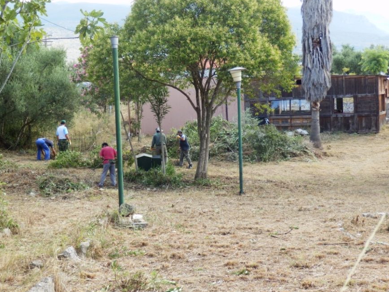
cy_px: 154
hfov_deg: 34.3
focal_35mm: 56
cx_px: 193
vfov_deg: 26.1
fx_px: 629
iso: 80
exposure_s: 1/125
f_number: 4
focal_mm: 8.9
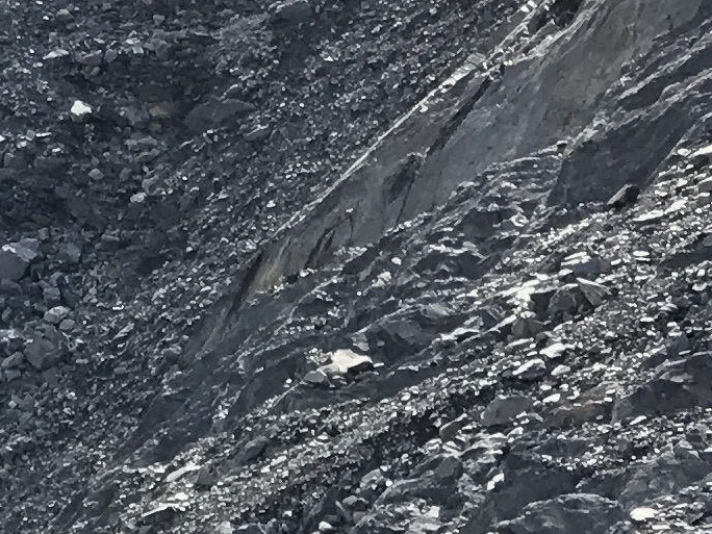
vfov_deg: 8.6
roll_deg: -0.2
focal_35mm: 165
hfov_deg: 11.0
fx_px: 3394
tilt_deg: +0.8
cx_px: -652
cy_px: -464
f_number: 1.8
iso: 20
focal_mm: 3.99
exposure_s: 1/567
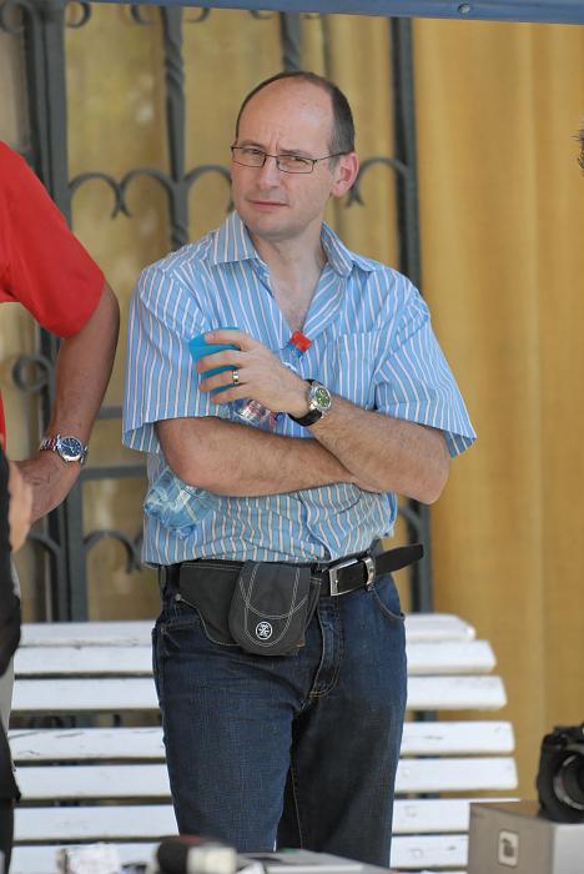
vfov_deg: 6.9
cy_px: 437
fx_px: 7285
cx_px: 292
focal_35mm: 300
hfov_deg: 4.6
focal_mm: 200
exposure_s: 1/750
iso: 400
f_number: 2.8
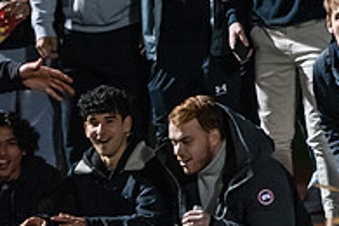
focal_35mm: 327
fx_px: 3079
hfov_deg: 6.2
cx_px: 494
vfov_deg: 4.2
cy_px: -1
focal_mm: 110
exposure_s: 1/400
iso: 8000
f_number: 2.8
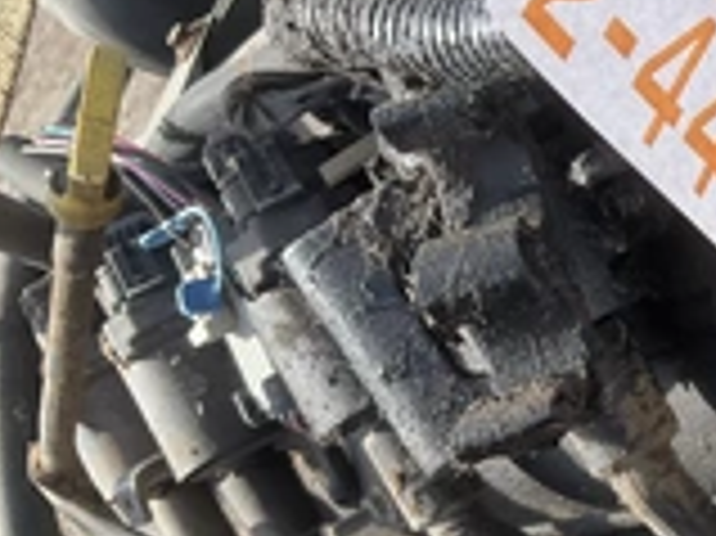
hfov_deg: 24.6
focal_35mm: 73
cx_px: 815
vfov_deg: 20.0
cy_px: 135
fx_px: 1509
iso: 25
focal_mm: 3
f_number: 1.8
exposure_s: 1/469
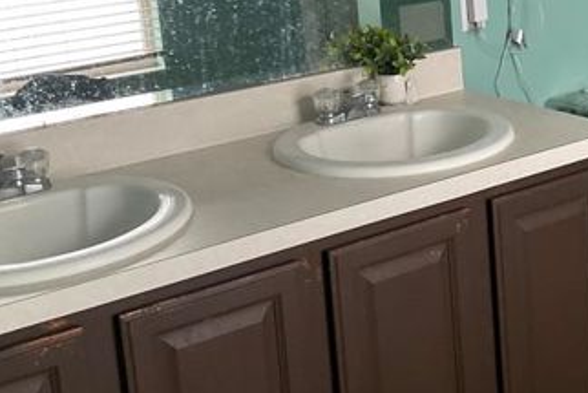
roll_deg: +4.5
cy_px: 58
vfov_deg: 20.3
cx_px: 467
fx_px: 1078
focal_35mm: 66
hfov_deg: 29.8
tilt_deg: -12.4
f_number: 1.8
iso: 125
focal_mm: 3
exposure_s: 1/60
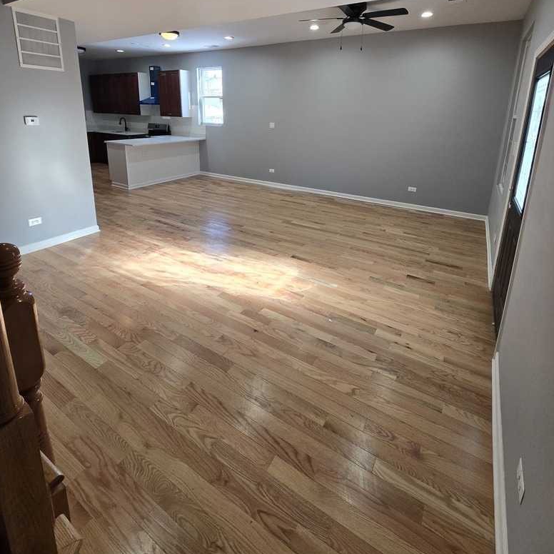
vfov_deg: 84.2
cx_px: 283
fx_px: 290
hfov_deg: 87.4
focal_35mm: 16
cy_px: 182
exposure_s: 1/120
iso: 80
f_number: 2.2
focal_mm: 2.2
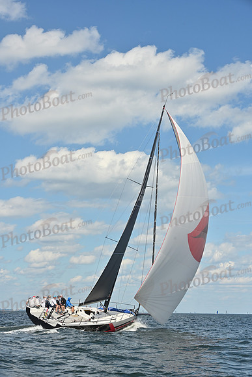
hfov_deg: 19.5
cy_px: 188
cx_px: 126
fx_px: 735
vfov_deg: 28.8
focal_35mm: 70
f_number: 10
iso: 250
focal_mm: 70
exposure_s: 1/1000
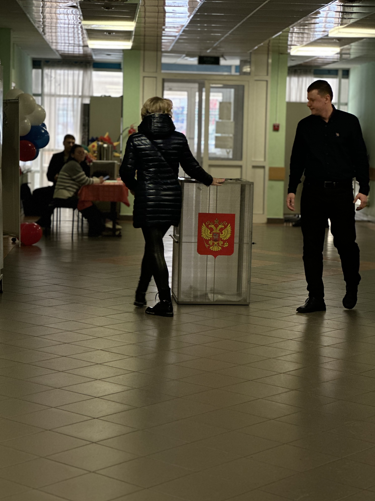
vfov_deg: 25.0
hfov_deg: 18.9
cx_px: 186
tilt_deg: -5.0
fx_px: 1127
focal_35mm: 78
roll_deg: -1.6
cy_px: 248
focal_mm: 9
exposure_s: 1/50
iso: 125
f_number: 2.8
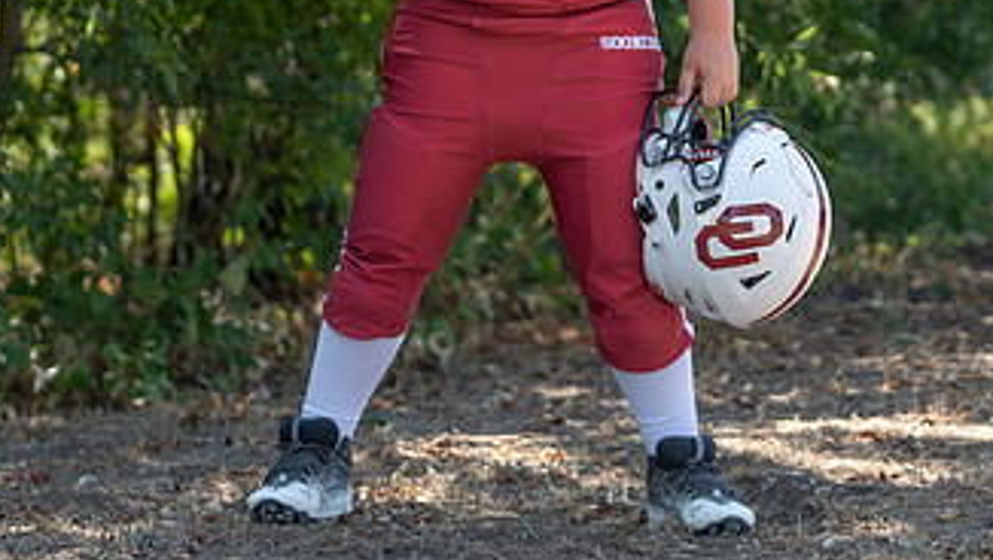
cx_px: 548
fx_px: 4269
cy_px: -50
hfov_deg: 13.3
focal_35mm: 162
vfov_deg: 7.5
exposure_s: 1/320
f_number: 2.8
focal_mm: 73
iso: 80
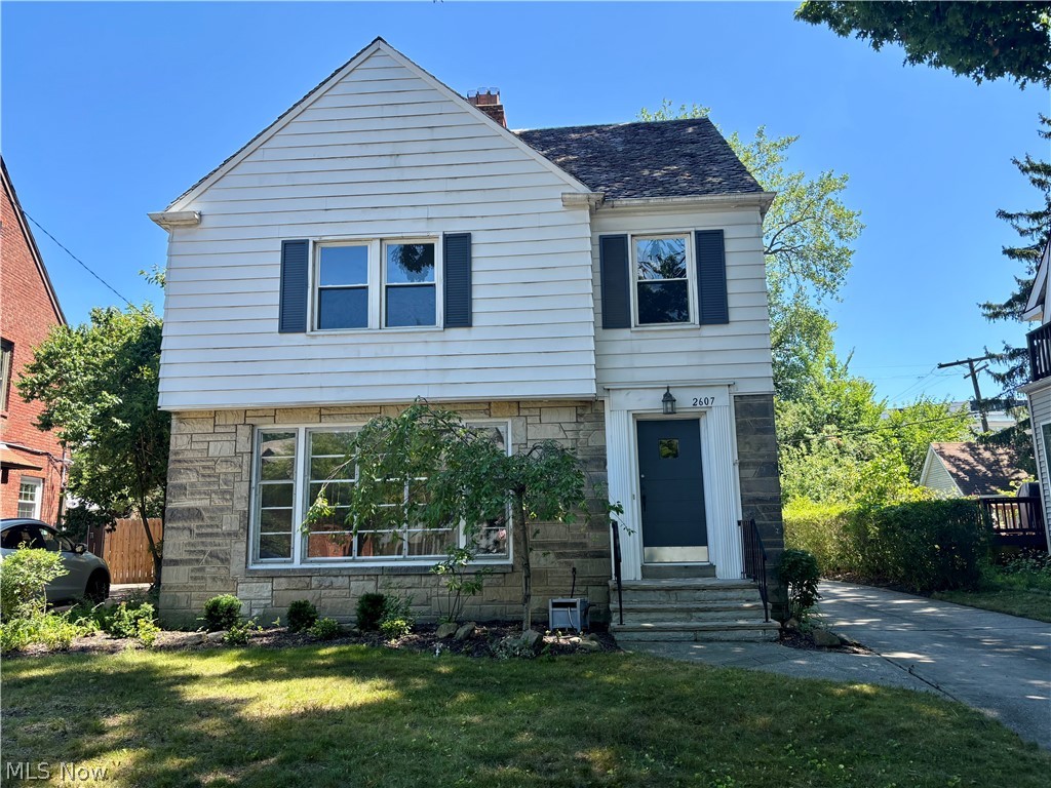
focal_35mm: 26
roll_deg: +1.1
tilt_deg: +10.0
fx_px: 789
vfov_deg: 53.1
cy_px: 394
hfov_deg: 67.3
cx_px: 526
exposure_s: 1/1047
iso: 50
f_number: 1.6
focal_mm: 5.96
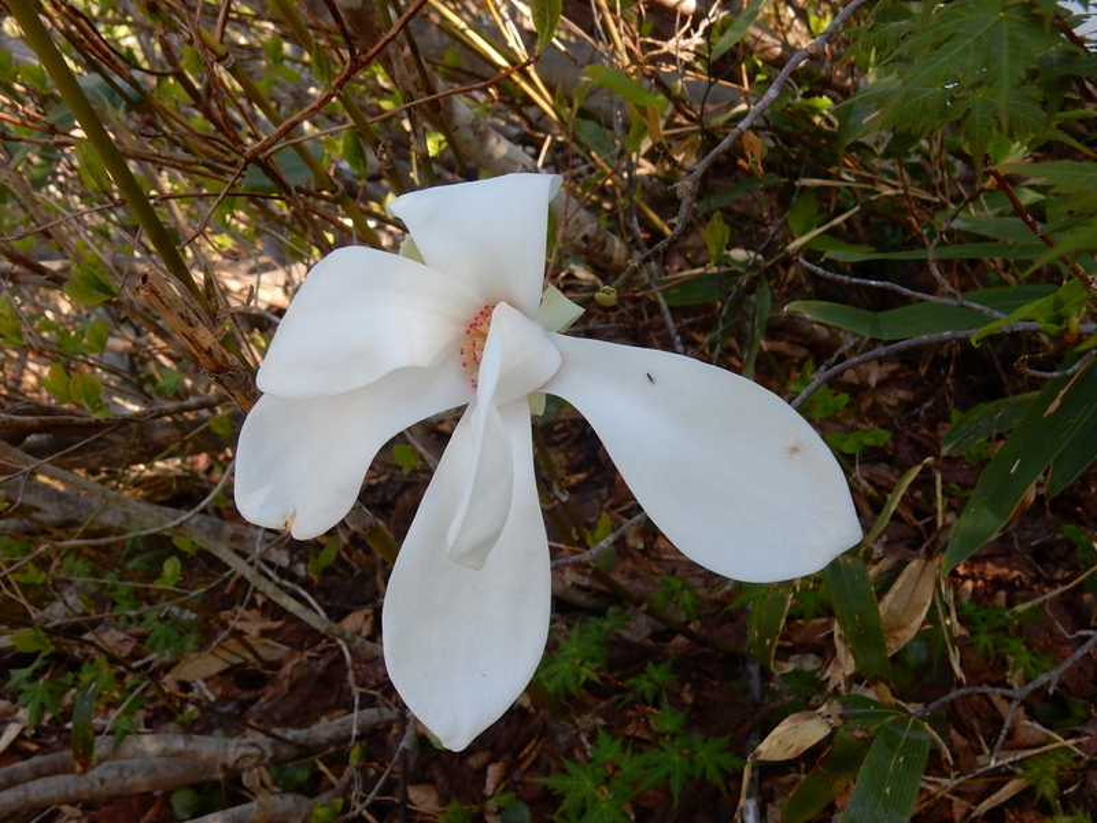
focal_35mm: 36
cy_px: 412
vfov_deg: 39.7
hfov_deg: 51.4
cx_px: 548
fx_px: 1141
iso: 125
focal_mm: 6.4
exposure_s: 1/125
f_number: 4
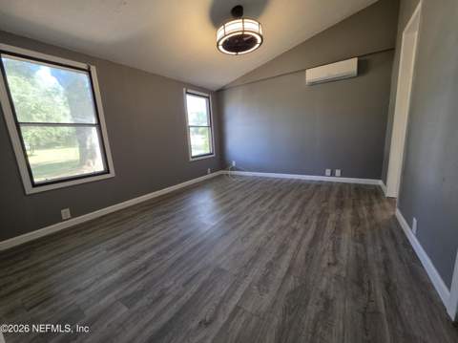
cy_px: 172
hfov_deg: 106.2
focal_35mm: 13
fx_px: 172
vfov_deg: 89.8
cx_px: 229
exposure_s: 1/120
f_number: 1.9
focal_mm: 2.2
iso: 250
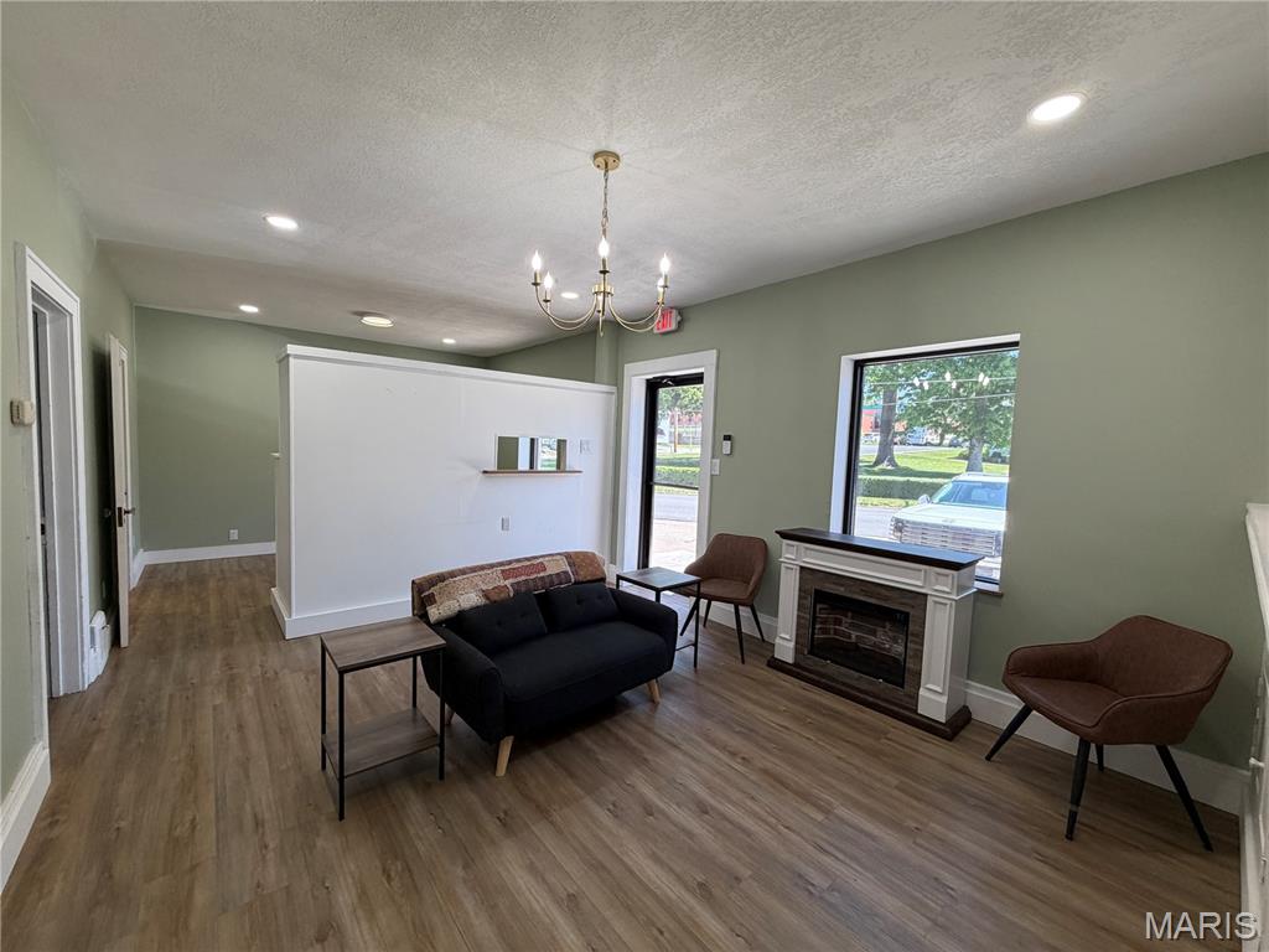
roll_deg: -1.9
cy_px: 476
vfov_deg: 85.7
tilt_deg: -3.1
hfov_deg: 102.1
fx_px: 513
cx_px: 634
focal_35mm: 14
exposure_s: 1/120
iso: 160
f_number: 2.2
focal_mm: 2.22
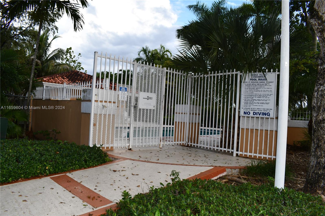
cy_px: 108
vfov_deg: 47.9
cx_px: 162
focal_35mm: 27
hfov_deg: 67.4
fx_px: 244
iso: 250
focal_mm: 18
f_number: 7.1
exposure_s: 1/250
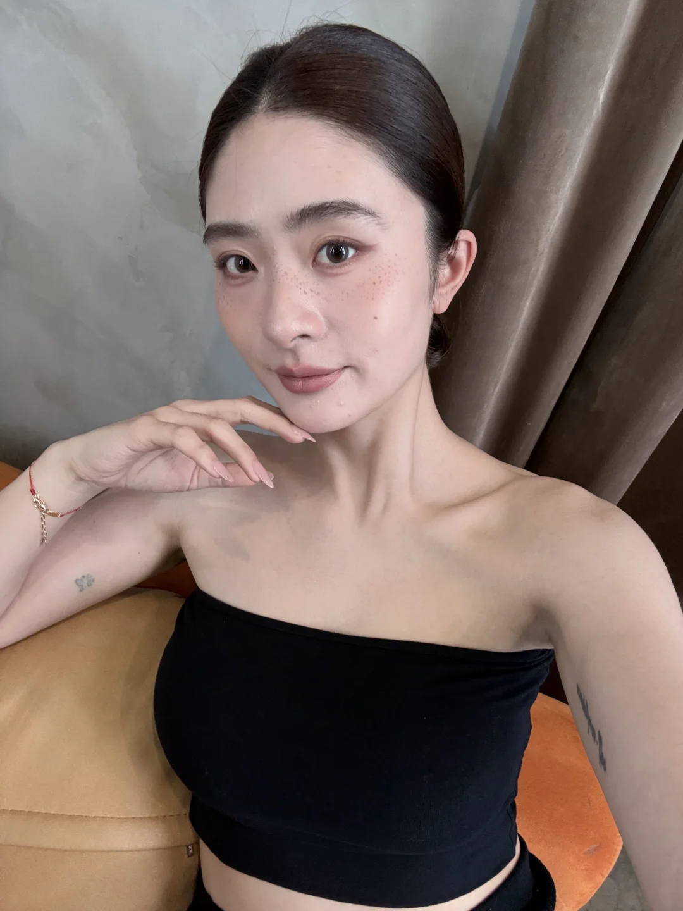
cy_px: 456
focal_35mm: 23
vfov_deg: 73.9
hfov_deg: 58.9
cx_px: 342
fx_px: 605
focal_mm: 2.69
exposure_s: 1/50
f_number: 1.9
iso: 160
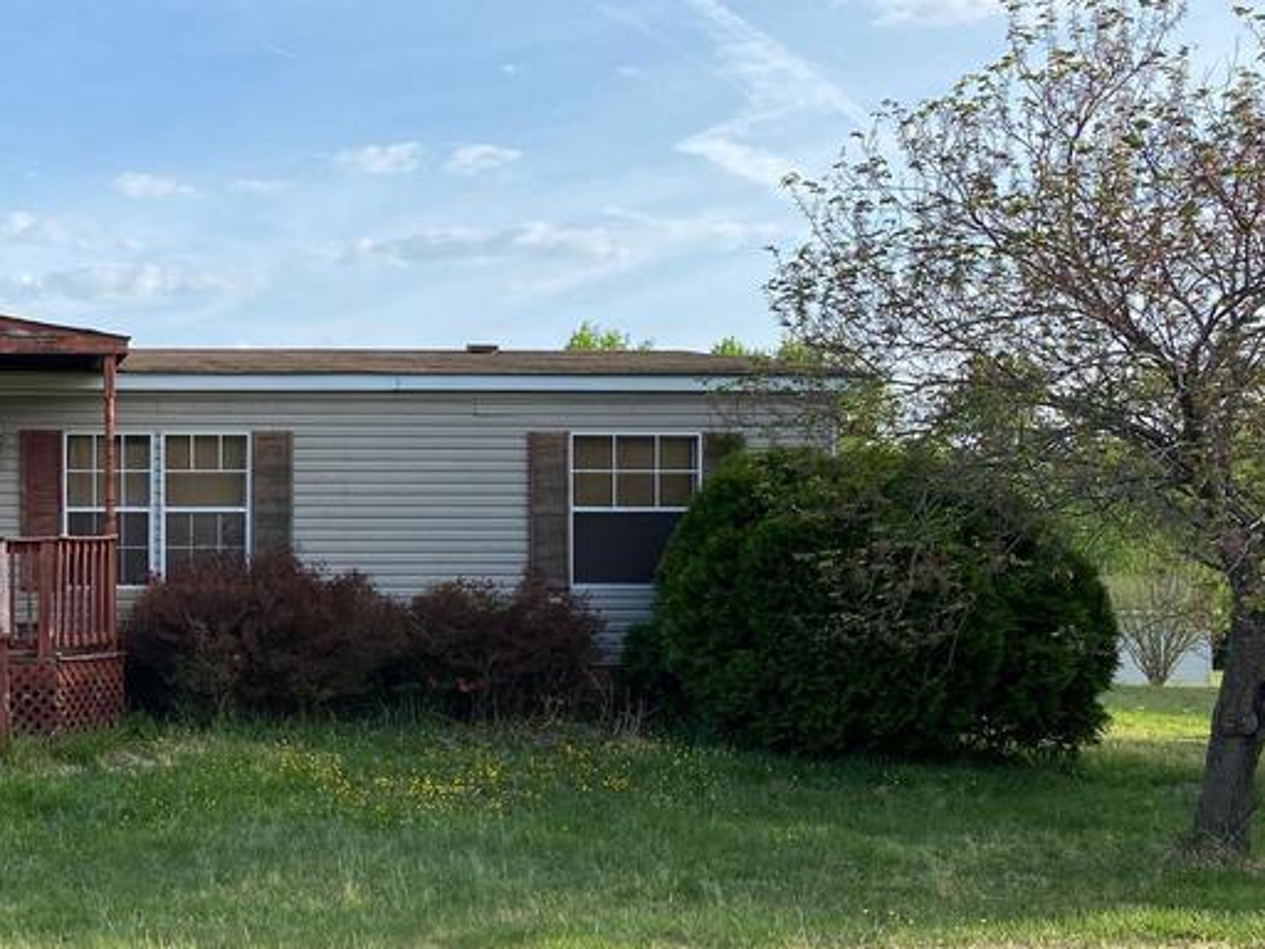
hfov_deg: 34.2
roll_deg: -0.2
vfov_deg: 27.9
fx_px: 1900
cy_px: 593
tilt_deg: -6.7
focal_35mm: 52
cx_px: 57
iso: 32
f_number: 1.8
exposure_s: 1/1701
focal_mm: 4.25
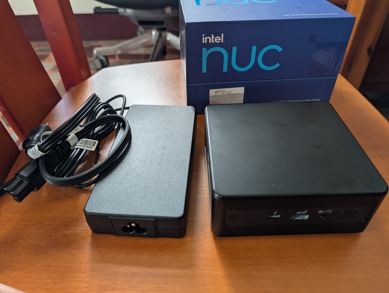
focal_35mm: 24
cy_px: 146
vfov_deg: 56.9
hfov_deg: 71.5
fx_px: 270
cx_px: 194
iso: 16
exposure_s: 1/128
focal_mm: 6.9
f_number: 1.68
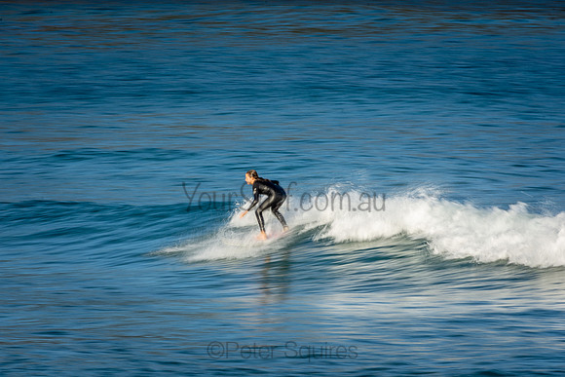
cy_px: 188
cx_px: 282
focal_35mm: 600
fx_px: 9418
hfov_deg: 3.4
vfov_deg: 2.3
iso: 100
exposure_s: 1/20
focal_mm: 400
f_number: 25
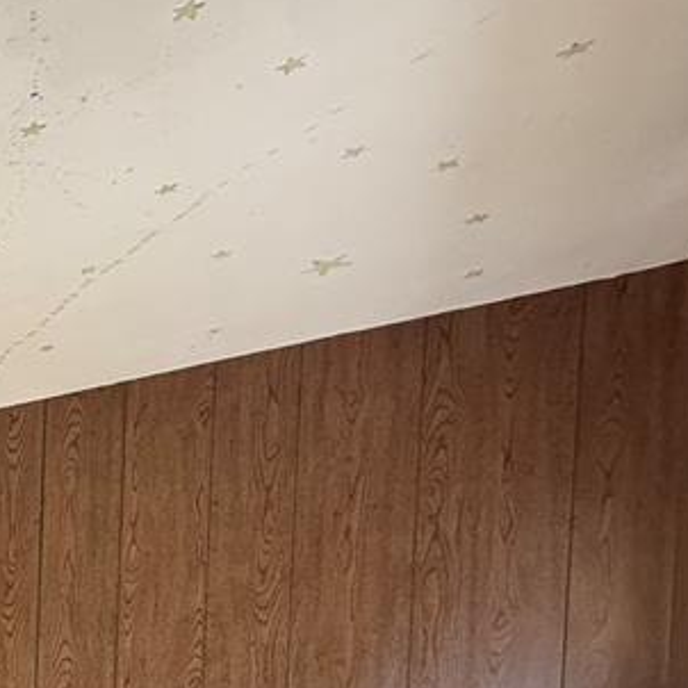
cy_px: 786
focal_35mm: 42
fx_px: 944
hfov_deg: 24.9
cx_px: -447
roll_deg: -0.6
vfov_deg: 33.8
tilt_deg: -2.4
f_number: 2.2
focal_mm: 2.22
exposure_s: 1/99
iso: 250
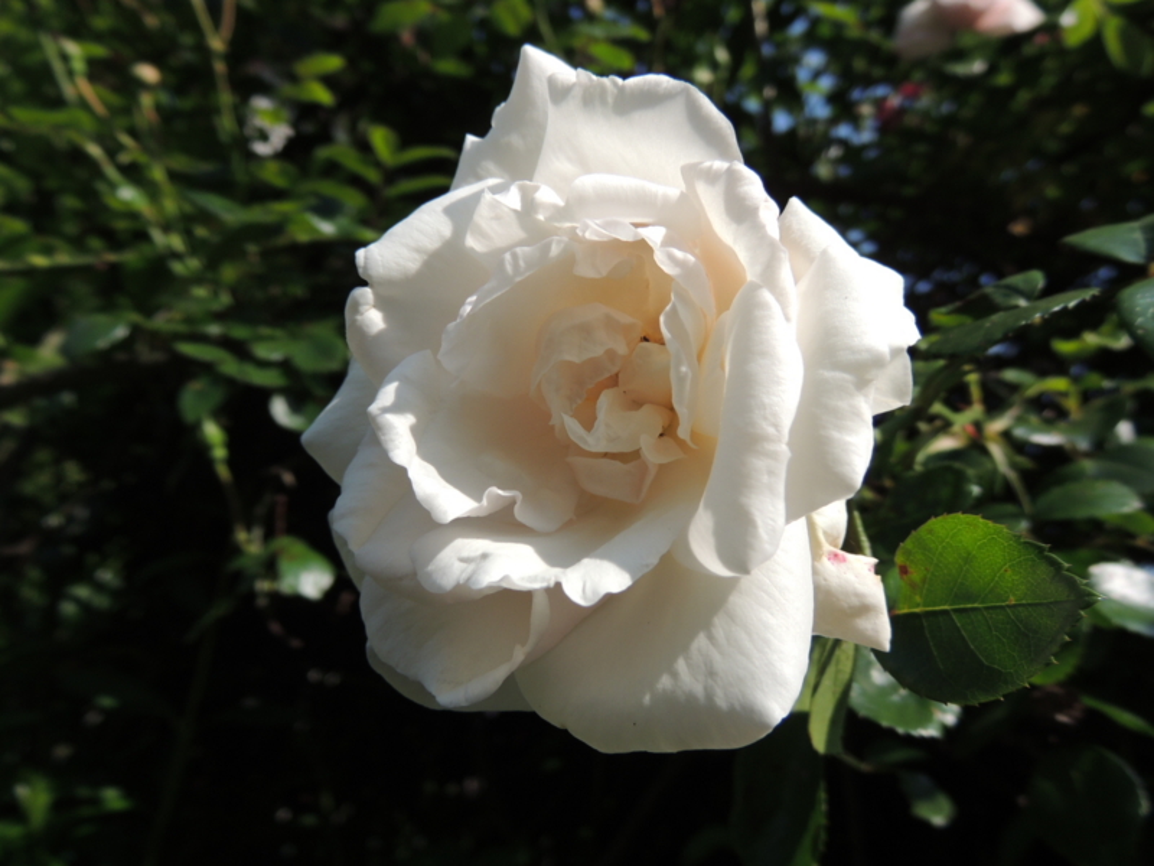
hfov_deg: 60.0
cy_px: 433
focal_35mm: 30
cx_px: 577
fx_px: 1000
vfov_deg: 46.8
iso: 100
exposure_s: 1/1250
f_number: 3.1
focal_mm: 5.3
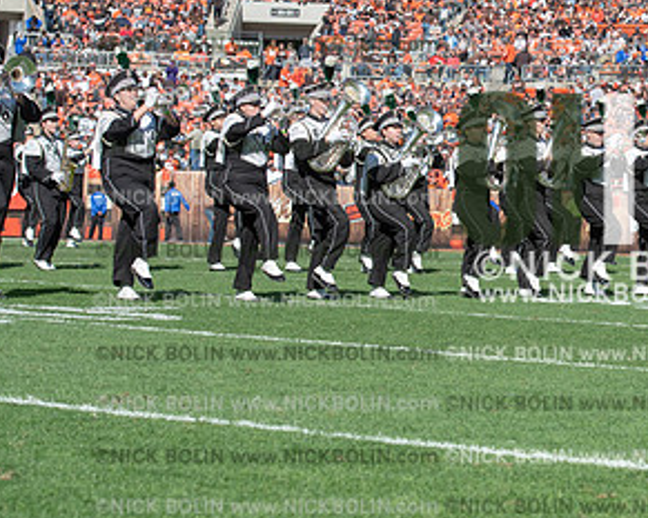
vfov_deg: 11.8
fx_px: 2513
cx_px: 615
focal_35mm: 131
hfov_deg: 14.5
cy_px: 199
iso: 400
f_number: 5
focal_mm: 70
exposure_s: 1/2000
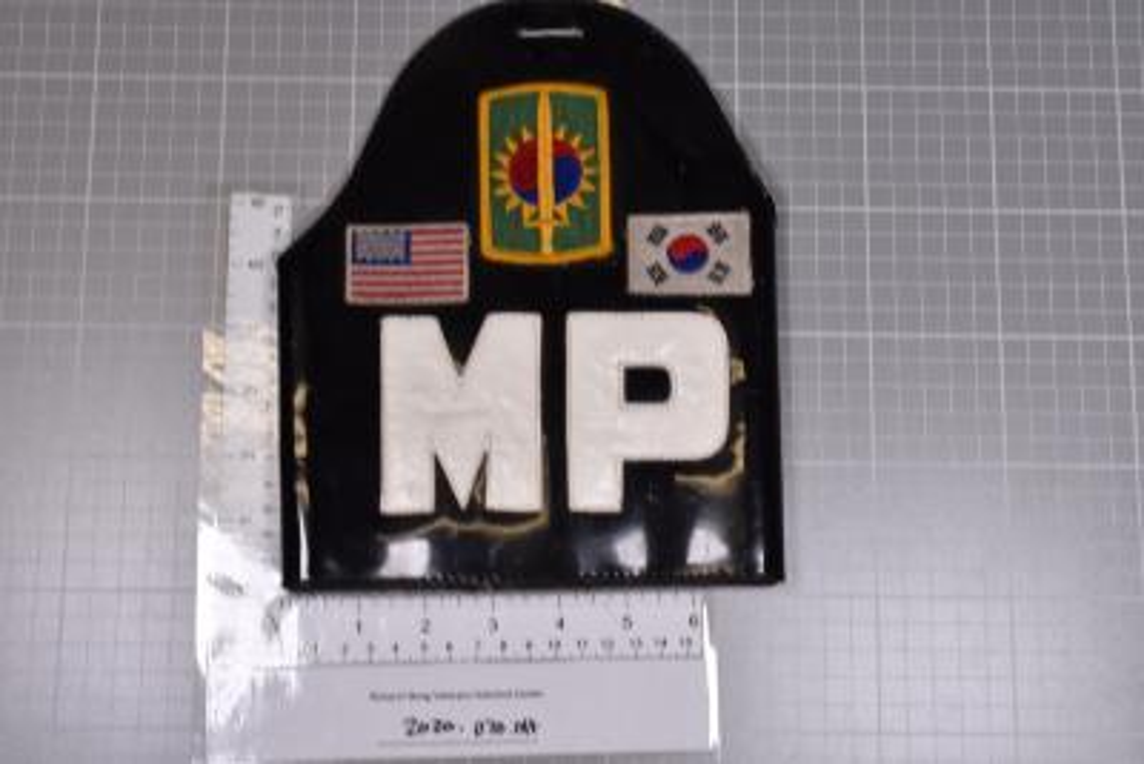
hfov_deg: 33.4
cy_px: 382
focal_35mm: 60
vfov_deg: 22.6
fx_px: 1907
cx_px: 572
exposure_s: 1/125
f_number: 5.6
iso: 200
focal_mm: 40
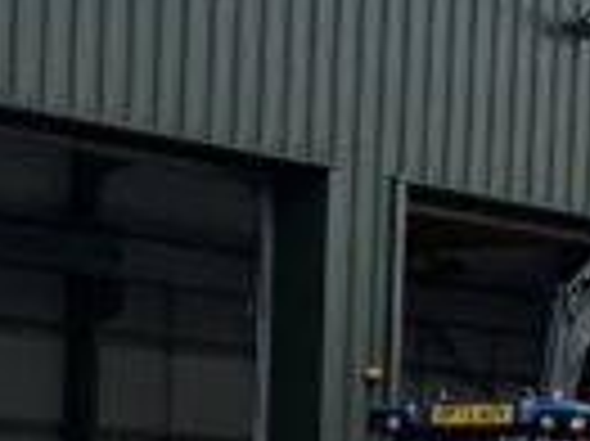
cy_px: 886
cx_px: -230
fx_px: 3865
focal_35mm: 227
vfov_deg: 6.3
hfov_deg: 8.6
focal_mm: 3
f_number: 1.8
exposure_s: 1/1098
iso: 16
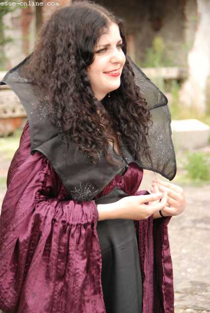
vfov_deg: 14.8
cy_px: 156
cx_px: 105
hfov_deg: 10.0
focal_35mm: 138
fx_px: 1203
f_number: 5.6
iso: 400
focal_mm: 92
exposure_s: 1/125
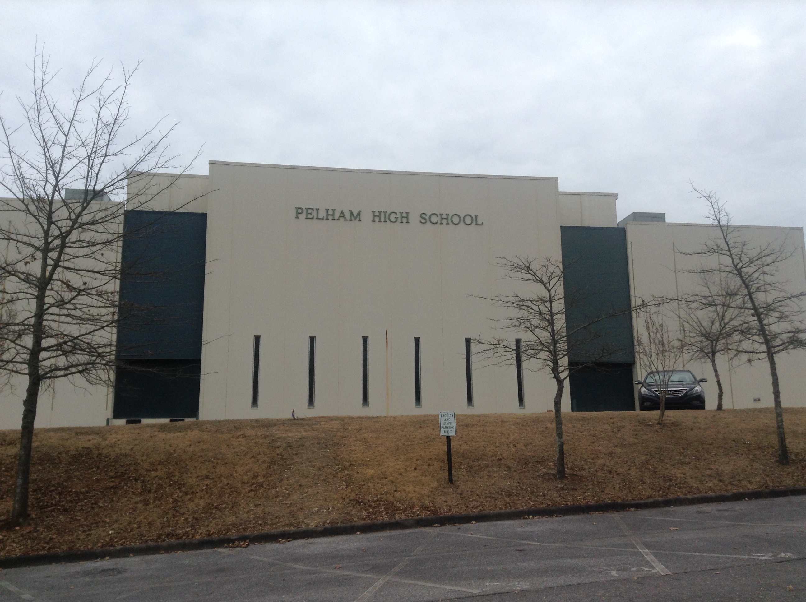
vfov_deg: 42.8
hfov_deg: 55.4
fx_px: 767
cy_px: 301
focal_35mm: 33
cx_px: 403
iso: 25
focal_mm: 3.3
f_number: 2.4
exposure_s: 1/1136
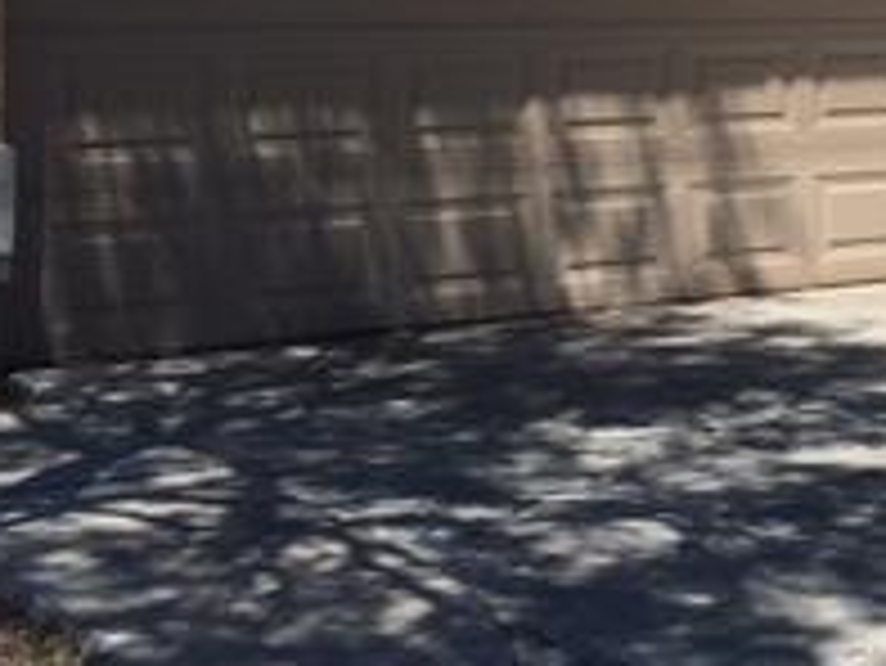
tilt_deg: +0.4
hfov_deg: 19.4
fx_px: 2407
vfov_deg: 15.5
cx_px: 1124
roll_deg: -0.5
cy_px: 18
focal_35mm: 94
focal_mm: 4.15
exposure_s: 1/1748
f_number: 2.2
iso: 25
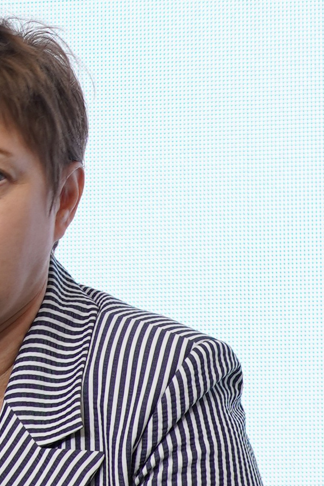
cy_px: -7
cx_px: -235
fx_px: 6680
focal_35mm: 495
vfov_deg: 4.2
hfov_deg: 2.8
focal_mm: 85
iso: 160
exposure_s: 1/100
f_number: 3.2
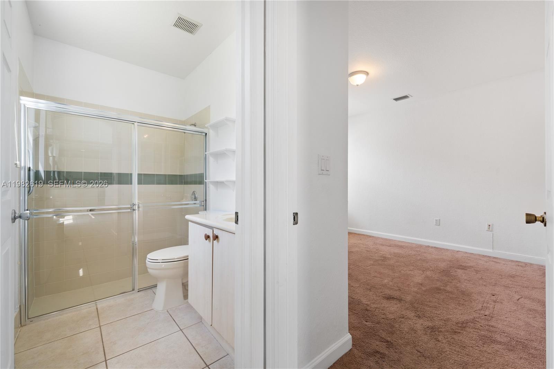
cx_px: 277
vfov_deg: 81.2
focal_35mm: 14
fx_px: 215
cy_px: 184
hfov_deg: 104.3
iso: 100
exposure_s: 1/5
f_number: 8
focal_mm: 14
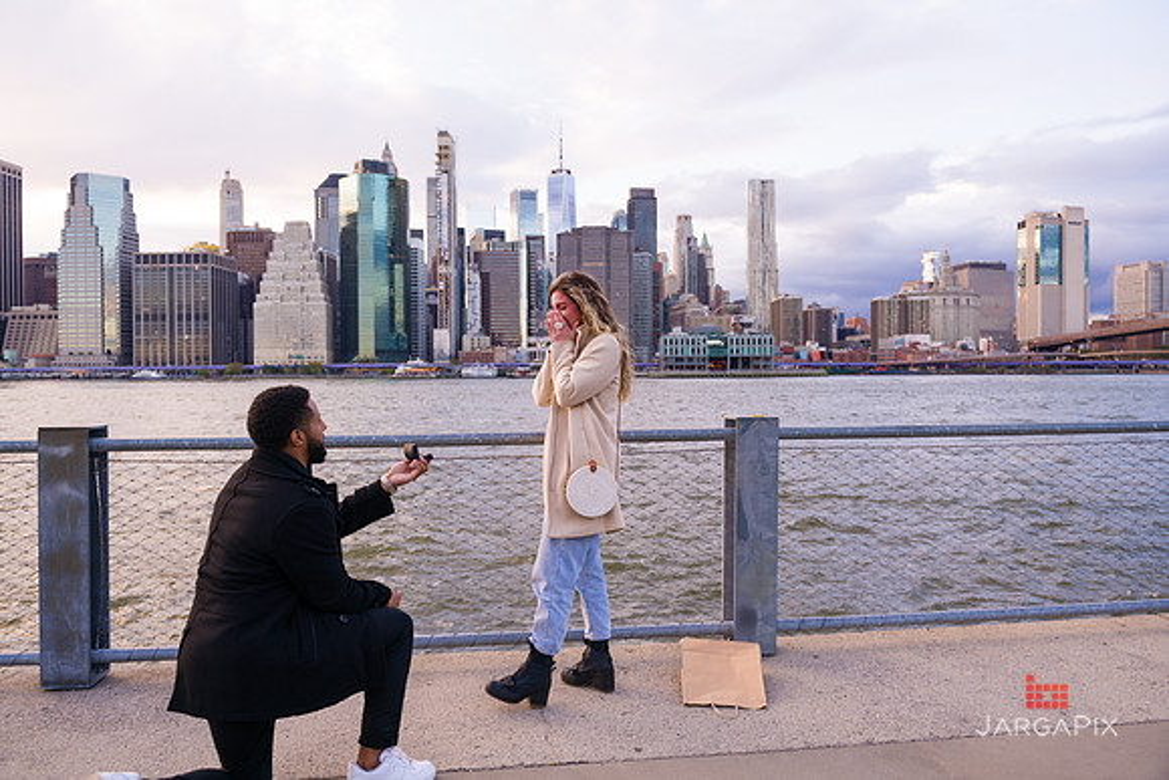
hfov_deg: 69.4
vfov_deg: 49.6
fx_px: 844
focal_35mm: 26
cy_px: 390
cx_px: 584
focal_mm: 26
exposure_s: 1/200
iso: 250
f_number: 4
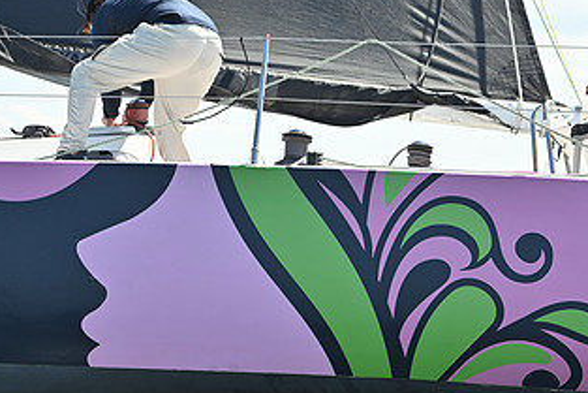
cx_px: 265
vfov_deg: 7.8
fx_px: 2876
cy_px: 142
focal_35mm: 176
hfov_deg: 11.7
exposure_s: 1/1250
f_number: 6.3
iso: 250
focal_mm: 95
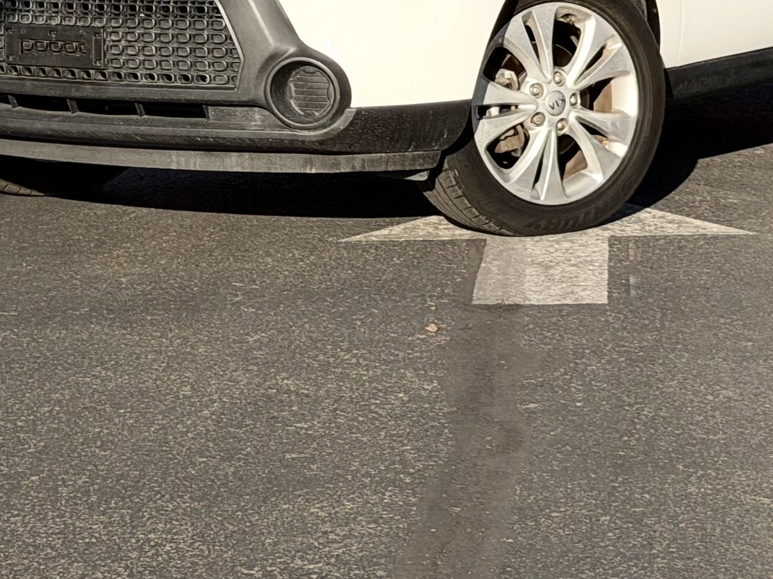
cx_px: 477
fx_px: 3572
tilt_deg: +0.7
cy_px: -317
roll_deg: +0.4
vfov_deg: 9.0
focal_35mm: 160
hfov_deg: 12.3
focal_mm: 6.76
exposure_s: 1/6024
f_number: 1.78
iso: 64
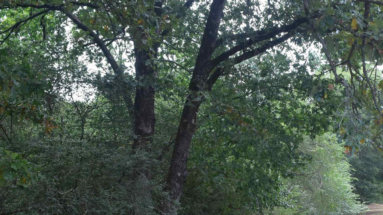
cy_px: 206
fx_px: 732
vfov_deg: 16.5
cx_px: 280
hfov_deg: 29.0
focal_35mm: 72
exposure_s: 1/125
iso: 400
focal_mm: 23
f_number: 9
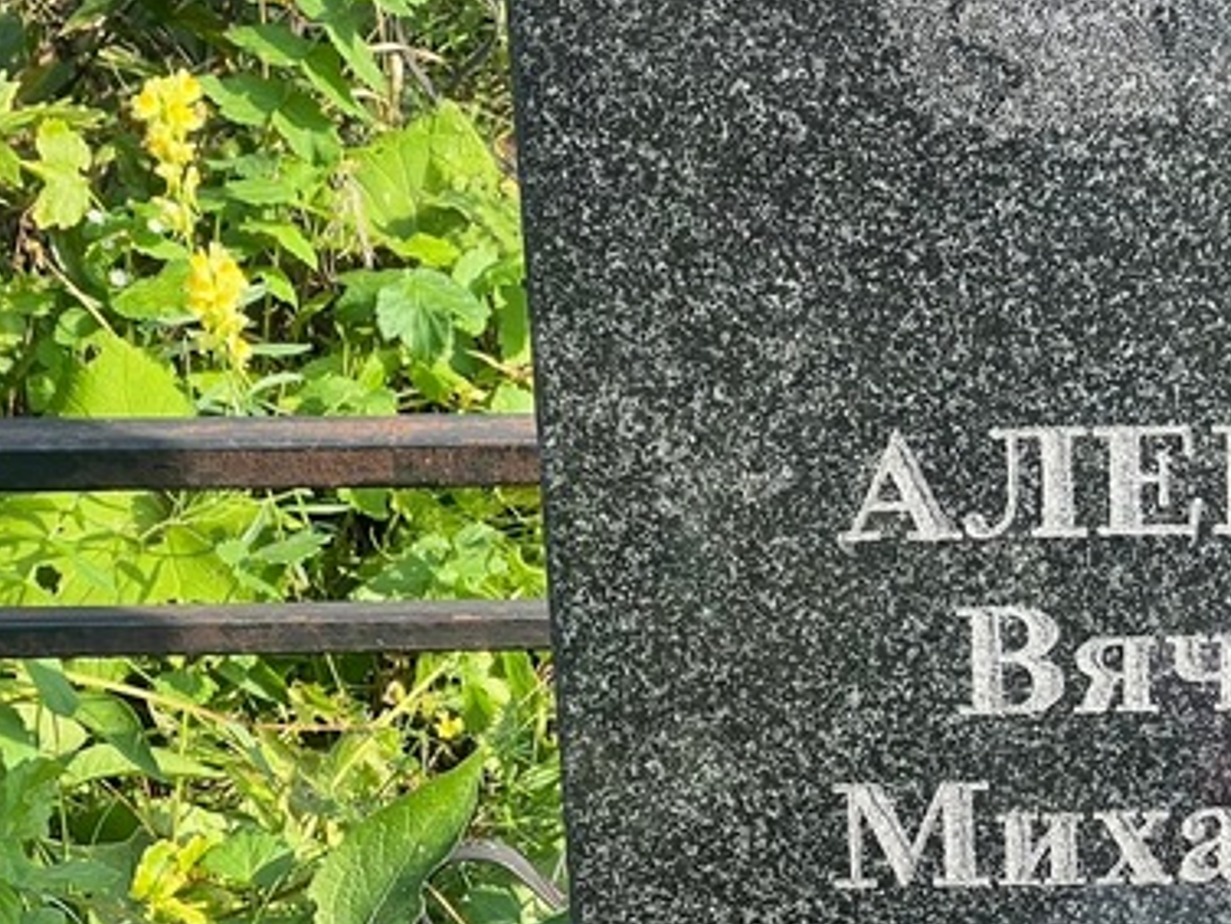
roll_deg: -0.1
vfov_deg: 9.0
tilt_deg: -27.9
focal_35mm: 164
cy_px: 849
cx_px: 1215
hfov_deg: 11.9
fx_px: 5832
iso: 32
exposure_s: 1/172
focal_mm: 9
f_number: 2.8
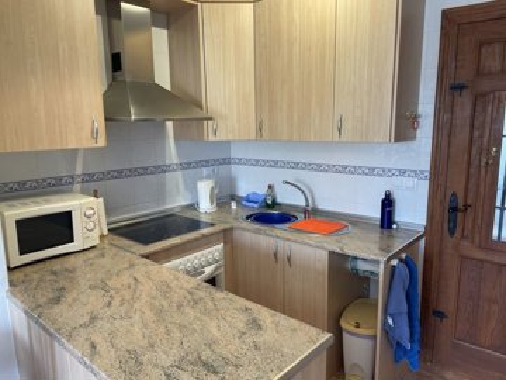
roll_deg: +1.4
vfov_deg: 53.1
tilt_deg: -10.3
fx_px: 380
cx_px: 253
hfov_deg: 67.3
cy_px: 190
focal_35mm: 26
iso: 125
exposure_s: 1/100
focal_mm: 4.2
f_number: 1.6
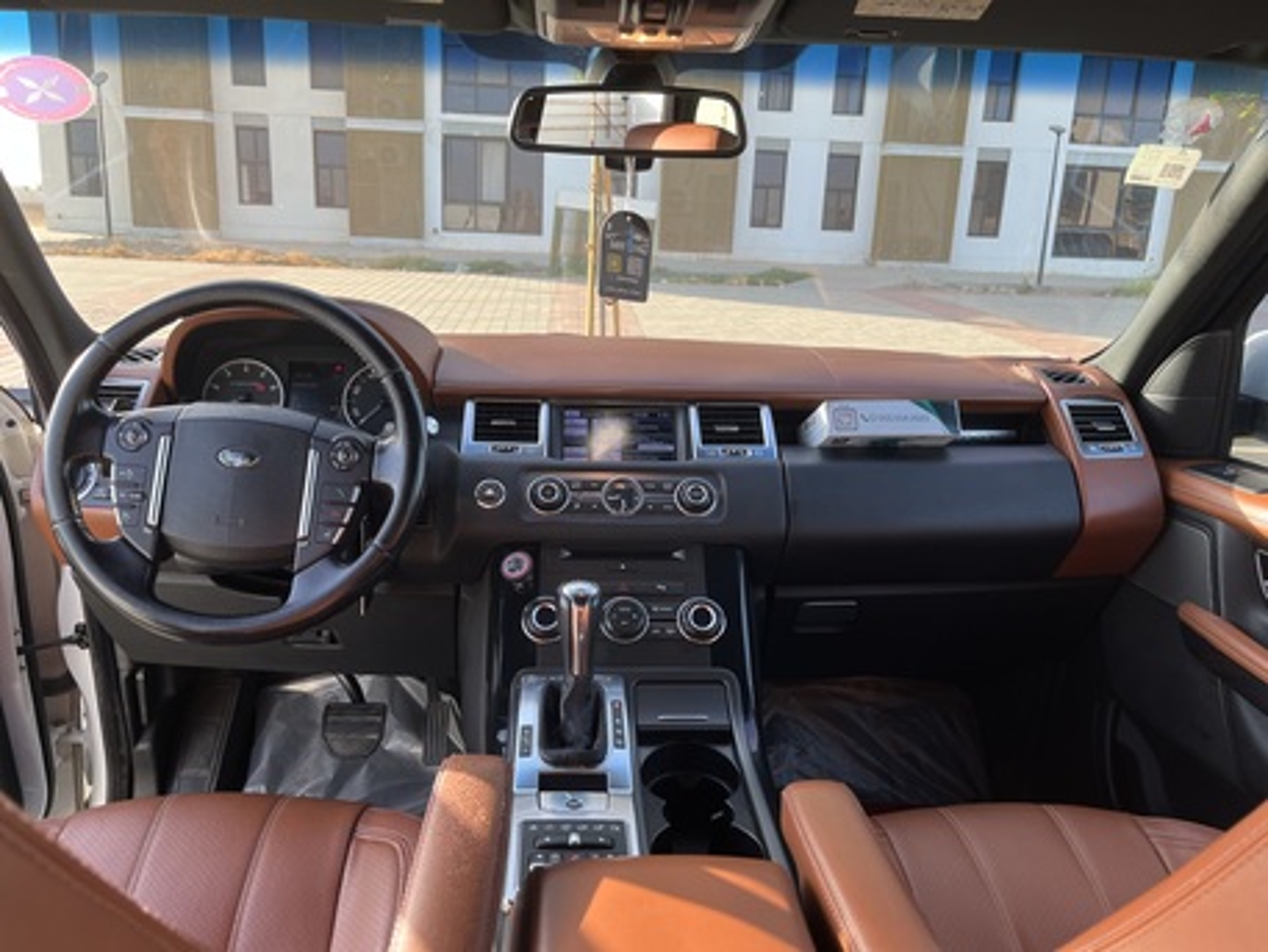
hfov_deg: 67.3
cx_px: 634
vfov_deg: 53.1
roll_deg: -2.7
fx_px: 953
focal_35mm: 26
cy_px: 476
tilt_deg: -14.4
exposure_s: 1/294
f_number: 1.6
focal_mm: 5.1
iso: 50
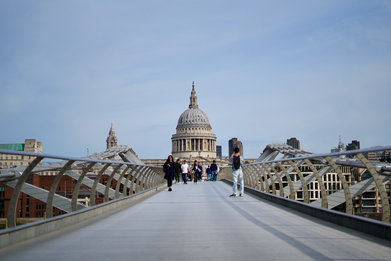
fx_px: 543
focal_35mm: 50
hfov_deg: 39.6
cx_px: 196
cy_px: 130
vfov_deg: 27.0
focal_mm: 50
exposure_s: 1/8000
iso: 100
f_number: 1.8
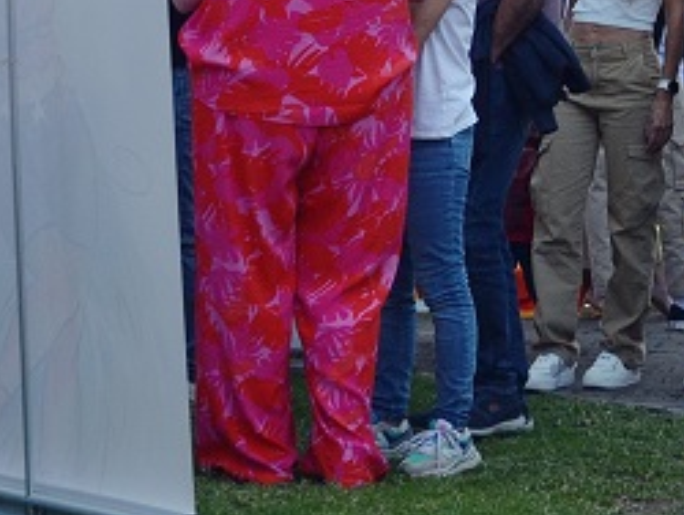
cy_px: -304
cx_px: 999
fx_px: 3422
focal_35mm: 173
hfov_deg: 11.0
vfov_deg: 8.4
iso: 140
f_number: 5.6
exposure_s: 1/125
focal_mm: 30
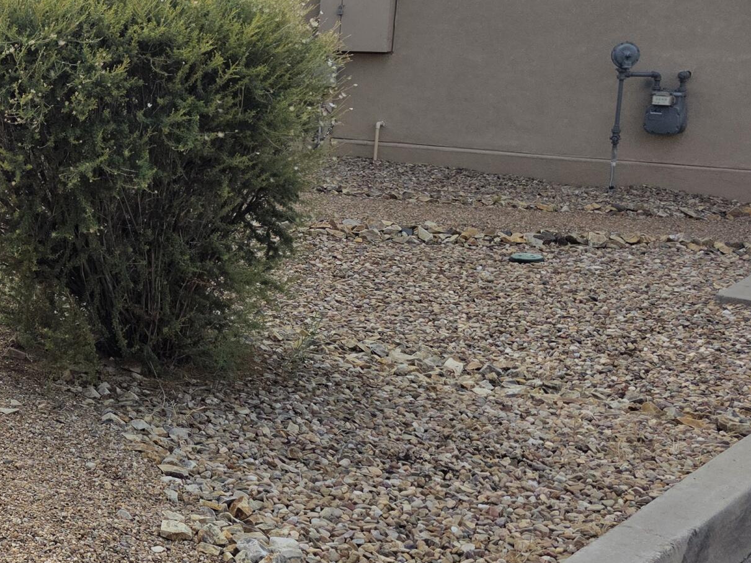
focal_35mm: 57
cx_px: -176
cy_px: 195
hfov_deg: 28.8
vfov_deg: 25.5
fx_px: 1237
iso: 80
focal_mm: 6.3
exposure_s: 1/7944
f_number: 1.7
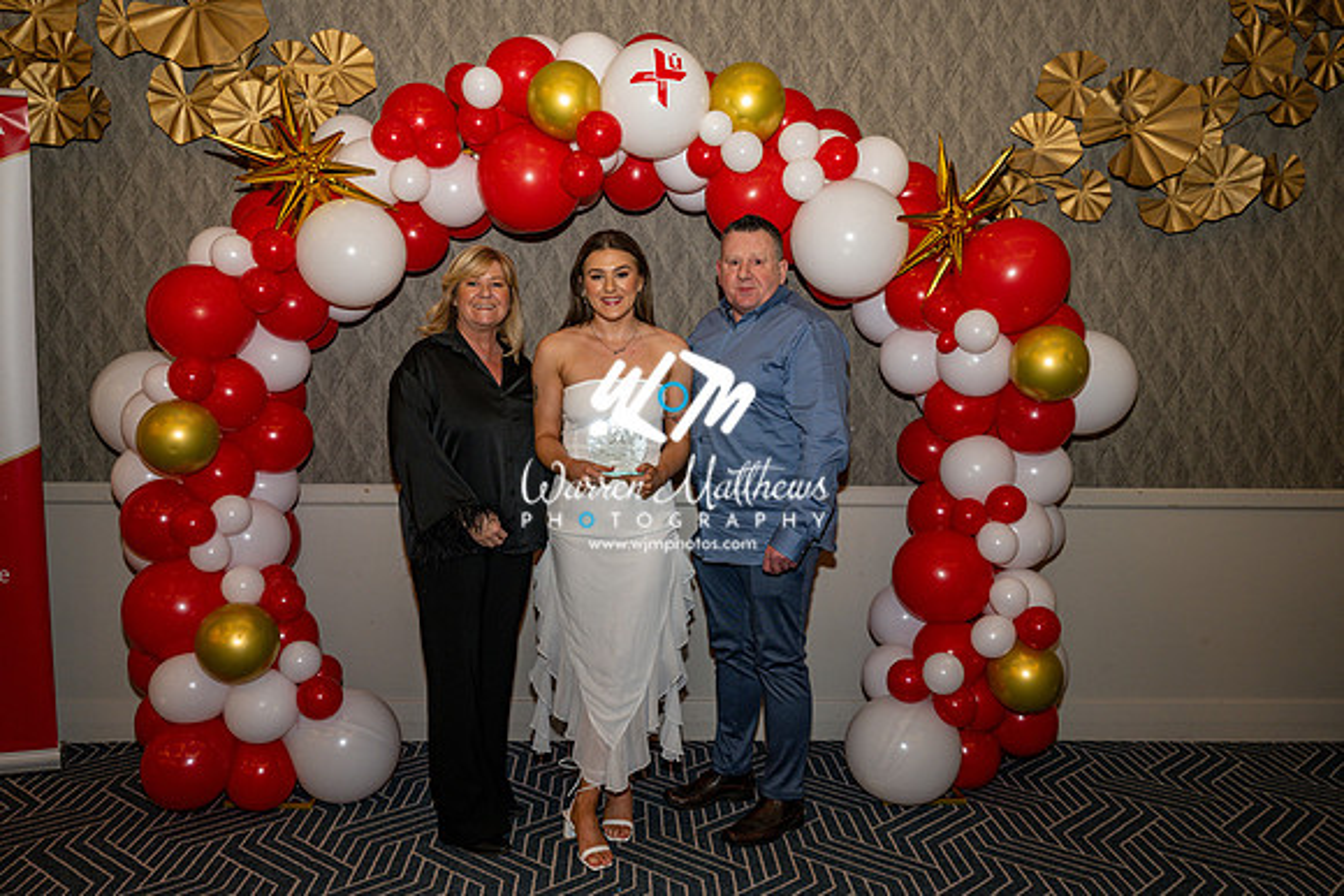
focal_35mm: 29
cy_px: 448
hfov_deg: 63.5
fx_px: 1085
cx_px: 672
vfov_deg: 44.9
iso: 500
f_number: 3.5
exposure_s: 1/125
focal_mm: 29
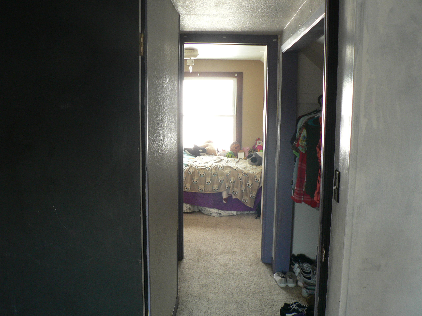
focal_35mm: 36
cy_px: 158
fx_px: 439
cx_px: 211
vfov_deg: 39.7
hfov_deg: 51.4
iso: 150
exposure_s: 1/30
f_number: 2.8
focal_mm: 6
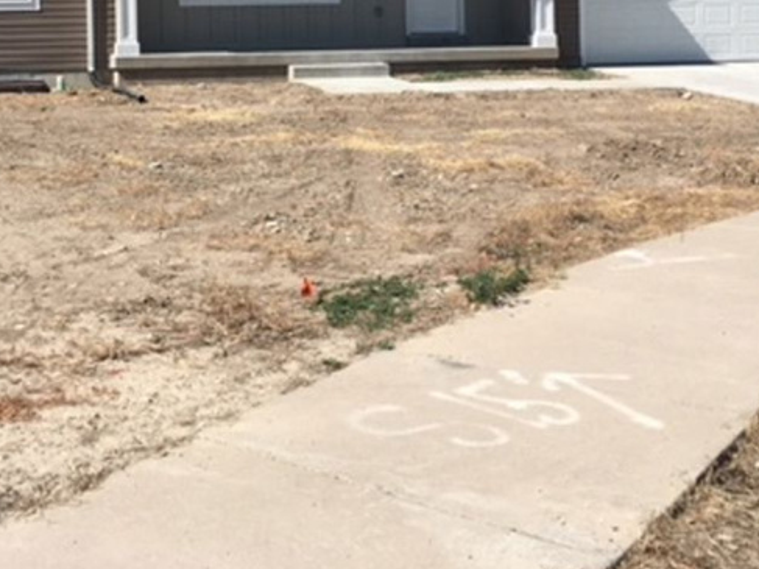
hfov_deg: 31.5
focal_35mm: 61
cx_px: 259
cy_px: 0
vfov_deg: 23.0
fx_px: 1337
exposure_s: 1/2198
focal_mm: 4.15
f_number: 2.2
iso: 25
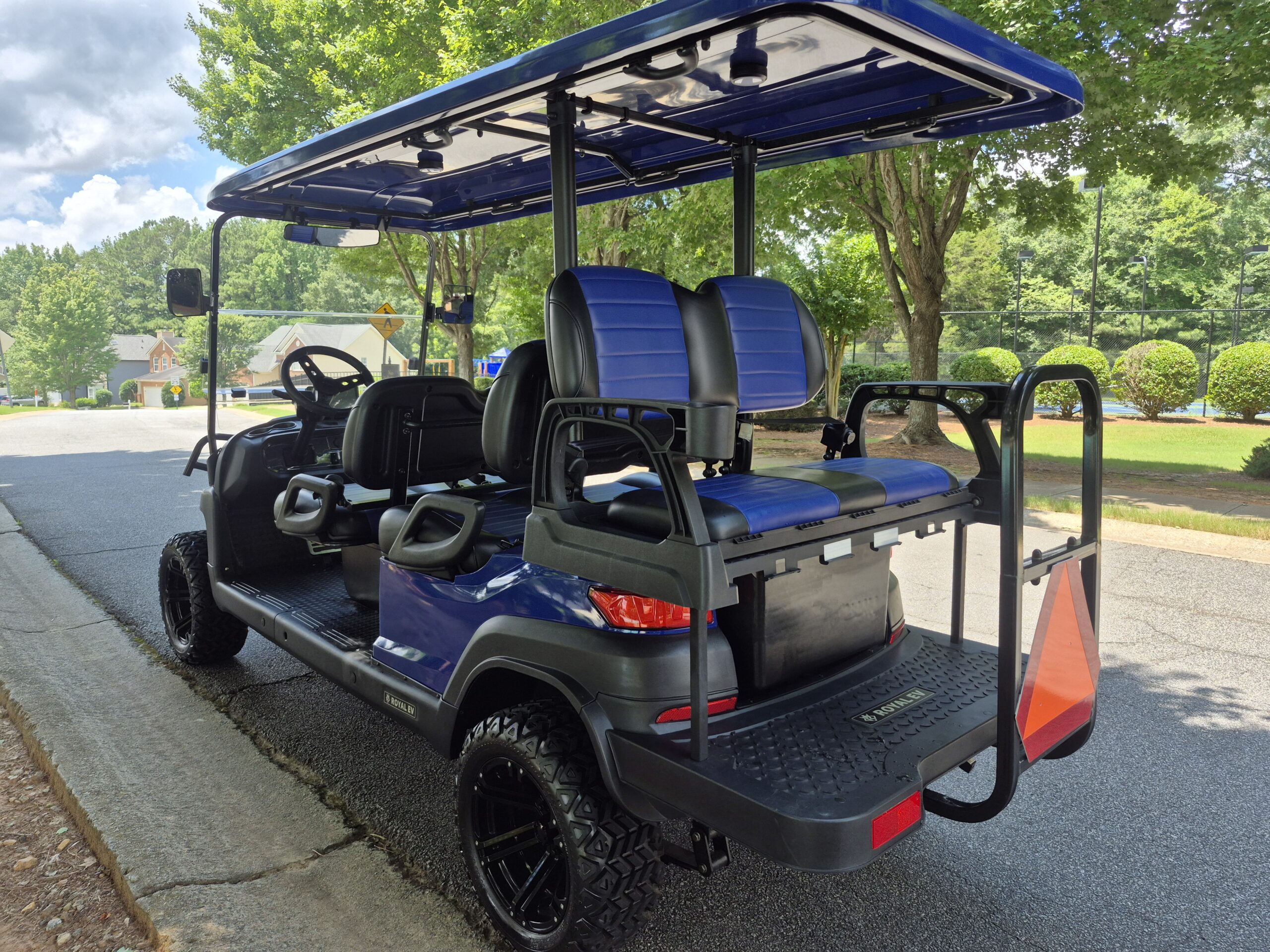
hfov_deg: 73.9
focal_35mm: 23
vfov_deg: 58.9
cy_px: 476
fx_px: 844
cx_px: 635
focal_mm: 5.4
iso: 25
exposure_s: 1/584
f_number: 1.8
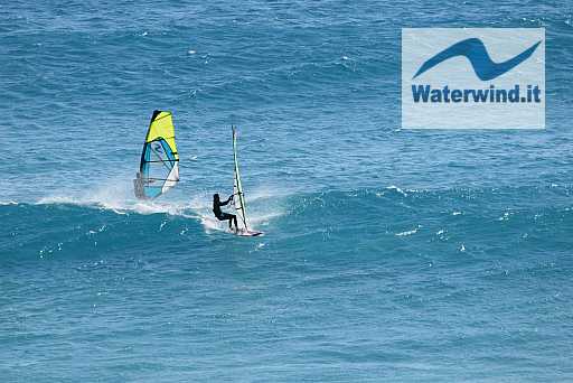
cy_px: 192
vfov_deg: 3.1
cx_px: 286
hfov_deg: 4.6
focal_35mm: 450
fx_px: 7166
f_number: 7.1
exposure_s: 1/800
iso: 200
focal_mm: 300
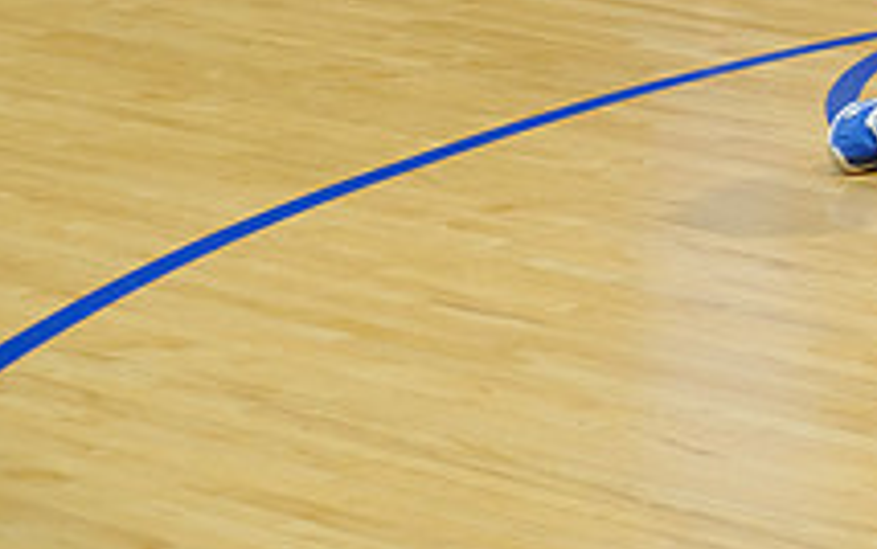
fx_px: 5476
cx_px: 1045
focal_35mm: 229
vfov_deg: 5.7
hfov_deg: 9.0
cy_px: -195
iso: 1600
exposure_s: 1/500
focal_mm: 55
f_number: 2.8
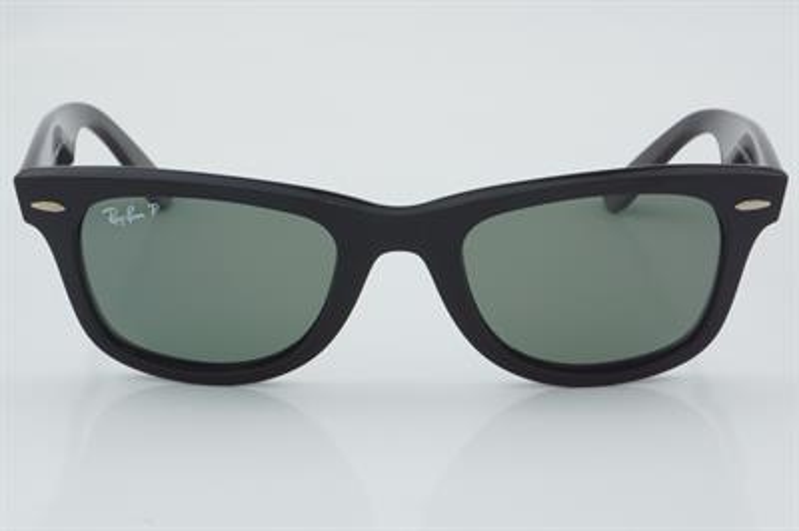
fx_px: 1829
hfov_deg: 24.6
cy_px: 266
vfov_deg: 16.5
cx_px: 400
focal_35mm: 82
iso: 100
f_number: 32
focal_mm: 55
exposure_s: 1/4
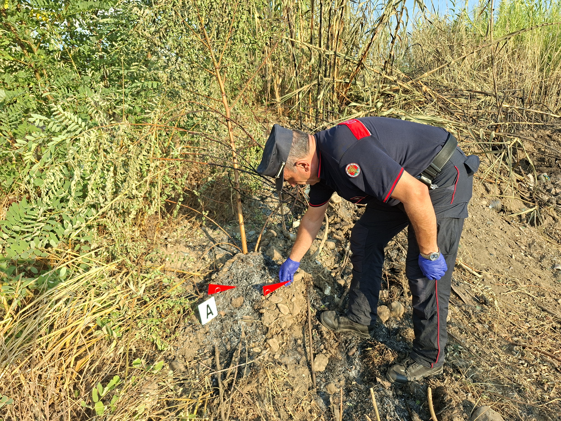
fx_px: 373
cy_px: 210
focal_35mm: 23
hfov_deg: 73.9
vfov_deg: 58.9
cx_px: 280
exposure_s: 1/669
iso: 50
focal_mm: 5.54
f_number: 1.8
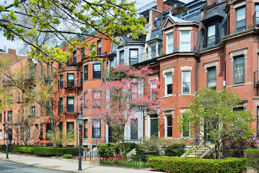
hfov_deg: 43.6
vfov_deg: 29.9
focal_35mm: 45
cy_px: 86
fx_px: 324
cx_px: 130
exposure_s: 1/200
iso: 200
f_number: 9.5
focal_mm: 45
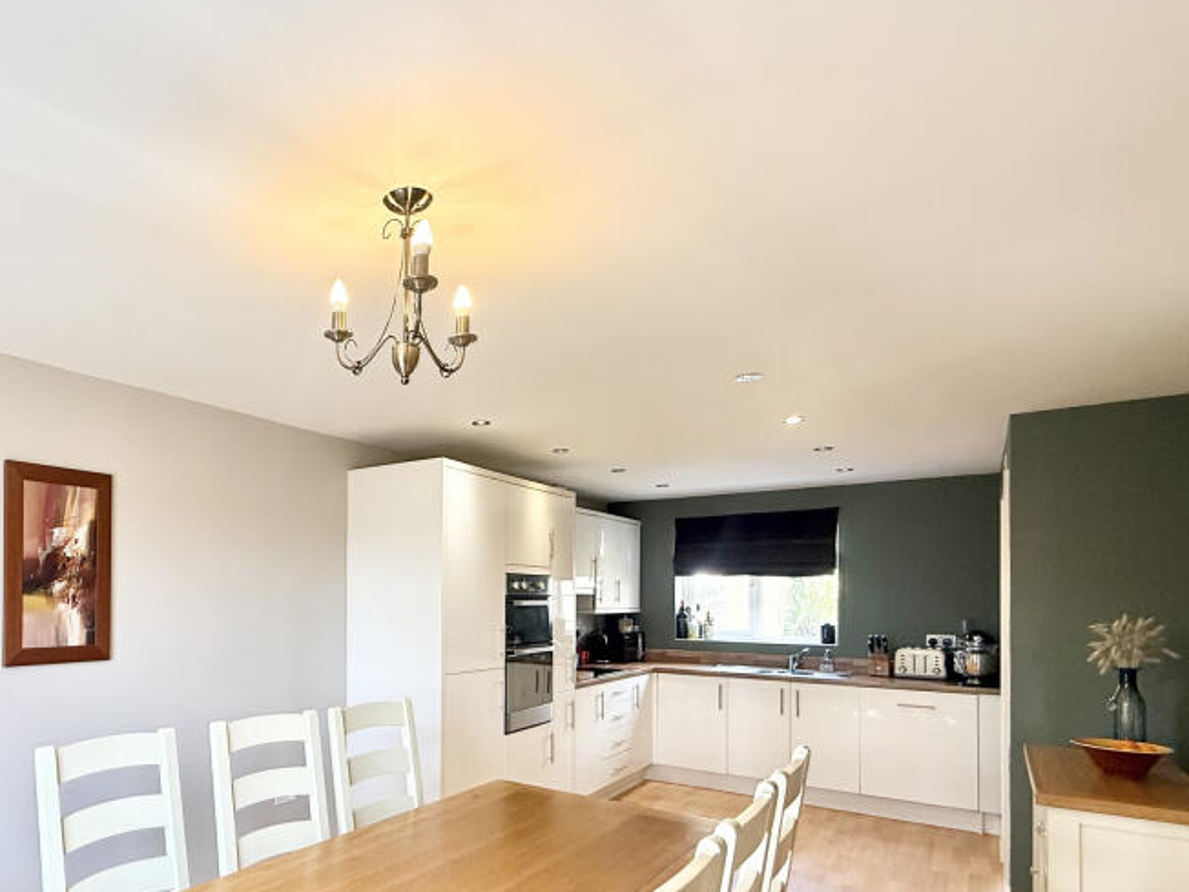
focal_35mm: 22
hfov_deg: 72.2
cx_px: 328
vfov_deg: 59.8
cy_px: 589
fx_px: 756
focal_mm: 2.22
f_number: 2.2
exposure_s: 1/100
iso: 80
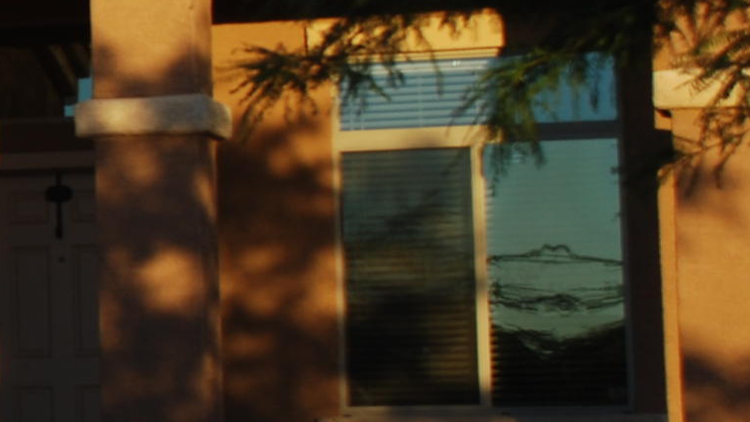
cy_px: 120
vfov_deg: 6.3
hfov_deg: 10.6
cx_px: -530
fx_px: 3839
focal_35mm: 193
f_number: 6.3
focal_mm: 31
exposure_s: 1/160
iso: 100
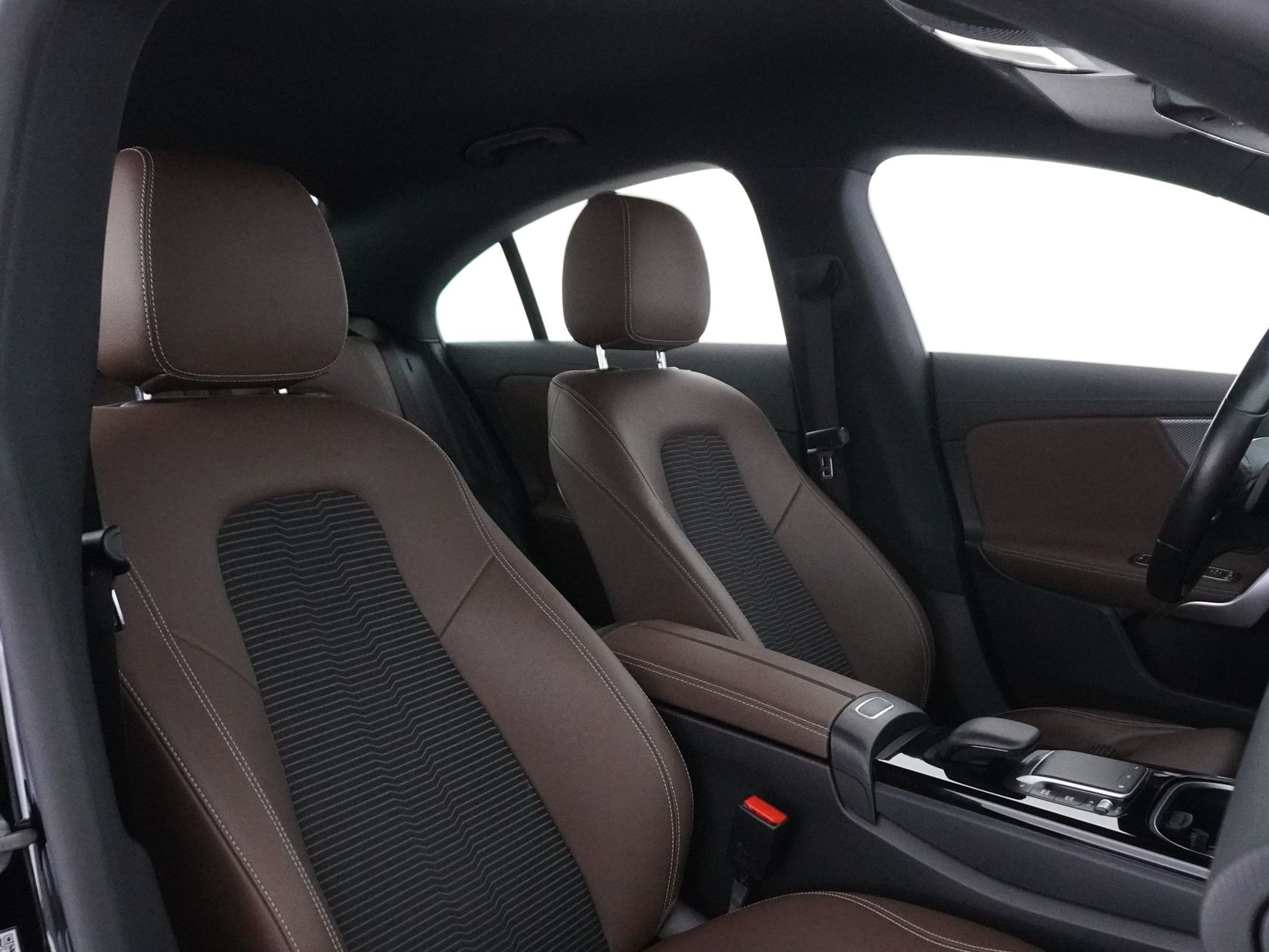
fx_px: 1247
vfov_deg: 41.4
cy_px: 618
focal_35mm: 34
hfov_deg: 53.8
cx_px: 710
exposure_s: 1/100
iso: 6400
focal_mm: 16
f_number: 3.5
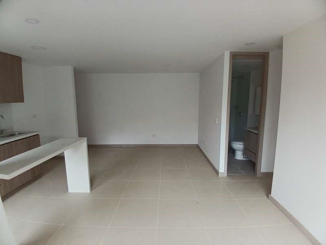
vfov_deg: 74.7
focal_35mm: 17
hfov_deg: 91.0
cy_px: 122
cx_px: 163
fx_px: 160
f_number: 2.2
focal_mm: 1.4
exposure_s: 1/100
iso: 80
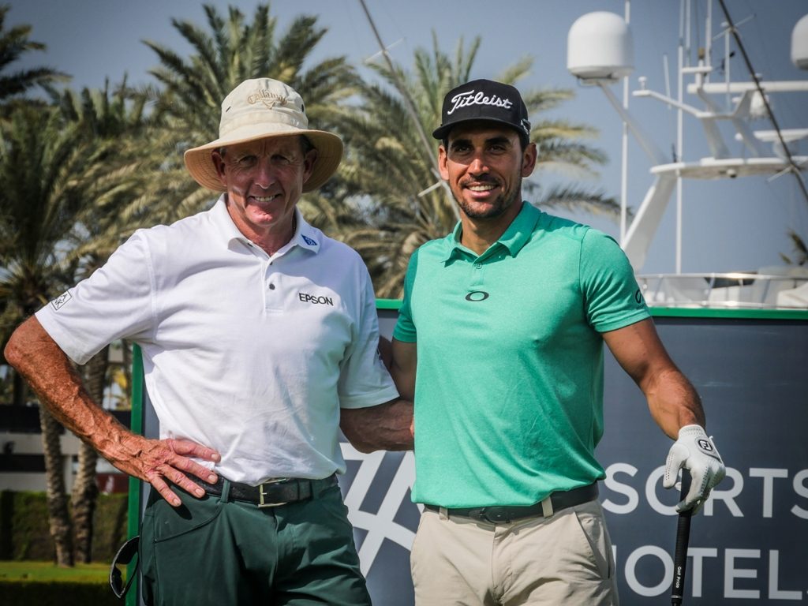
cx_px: 404
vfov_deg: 9.9
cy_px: 303
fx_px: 3501
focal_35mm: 150
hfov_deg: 13.2
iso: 200
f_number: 8
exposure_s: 1/800
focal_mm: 75
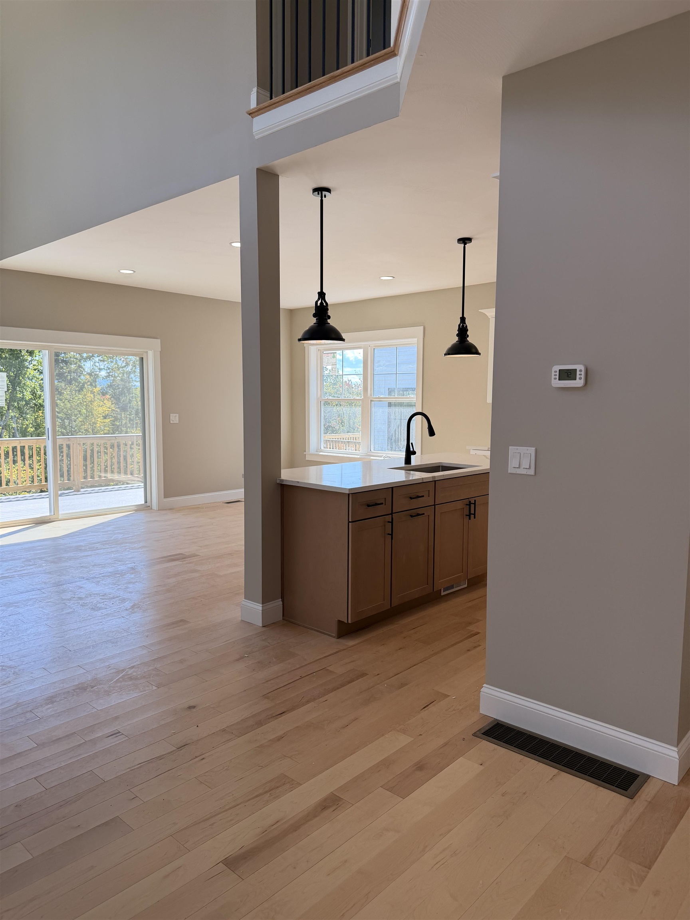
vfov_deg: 71.6
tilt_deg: -6.3
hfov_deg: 56.8
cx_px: 345
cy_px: 460
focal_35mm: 24
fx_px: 638
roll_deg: -1.3
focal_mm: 6.76
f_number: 1.78
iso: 100
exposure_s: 1/750
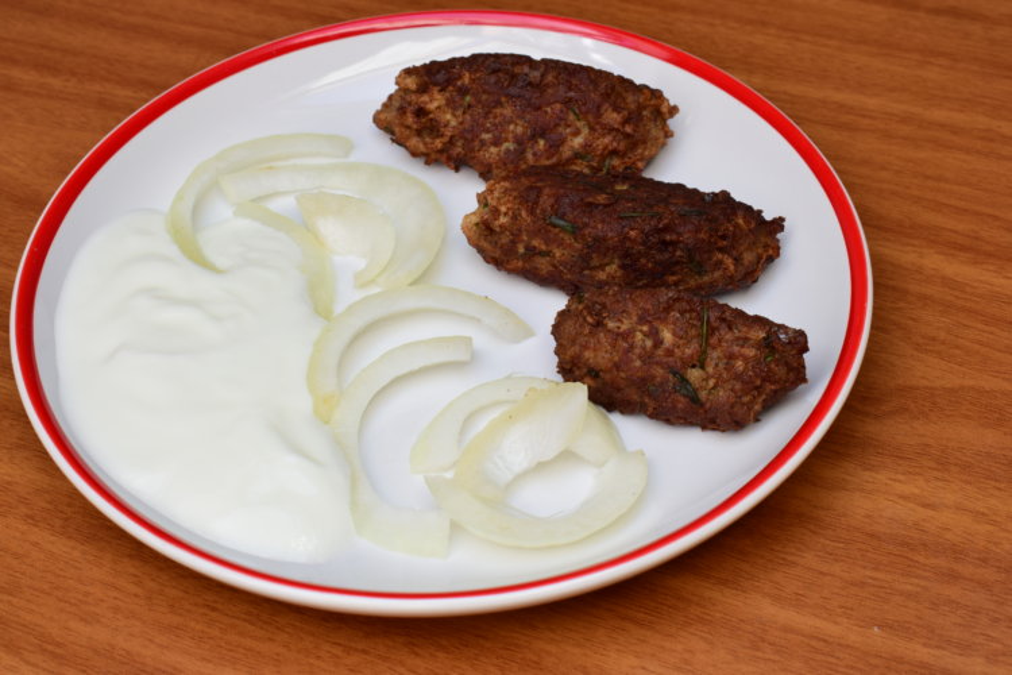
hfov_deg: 36.9
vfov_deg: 25.1
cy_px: 338
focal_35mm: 54
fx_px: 1518
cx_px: 506
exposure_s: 1/13
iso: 100
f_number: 14
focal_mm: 36
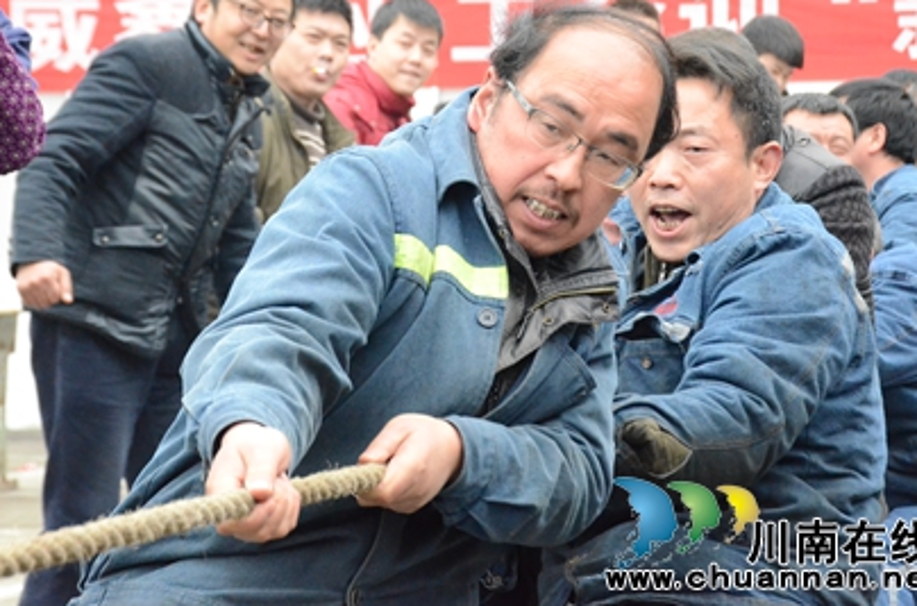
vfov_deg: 10.5
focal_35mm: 130
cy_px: 258
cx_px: 445
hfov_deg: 15.8
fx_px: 3302
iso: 6400
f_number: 9
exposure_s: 1/1250
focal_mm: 70
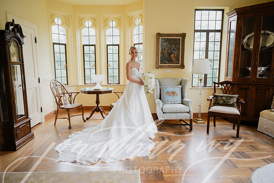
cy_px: 92
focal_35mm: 24
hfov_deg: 73.7
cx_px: 137
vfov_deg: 53.2
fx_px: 183
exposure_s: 1/320
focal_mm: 24
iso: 640
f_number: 2.8
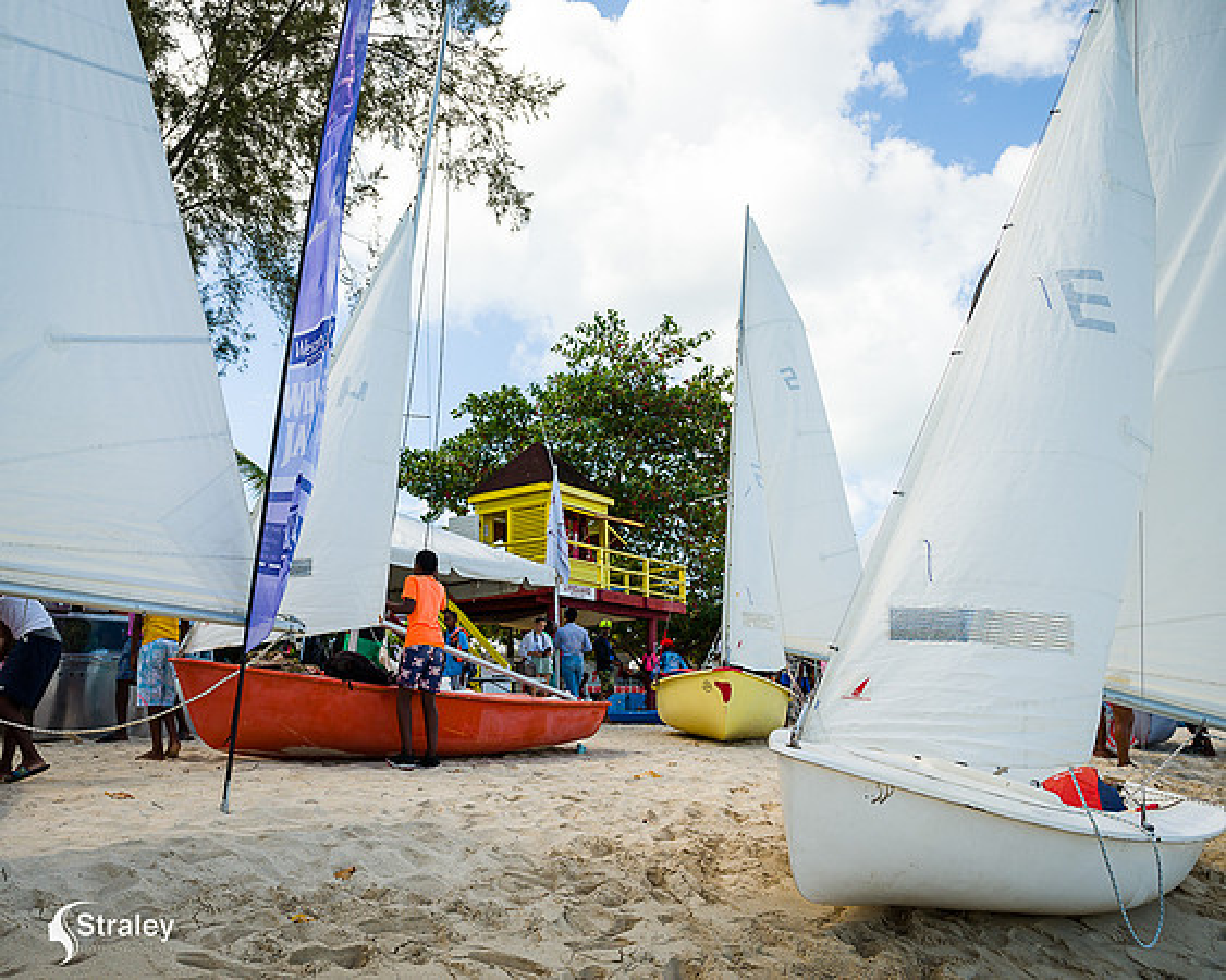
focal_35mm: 29
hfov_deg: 60.7
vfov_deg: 50.4
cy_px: 490
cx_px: 528
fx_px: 1042
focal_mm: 25.5
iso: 125
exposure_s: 1/320
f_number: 6.3
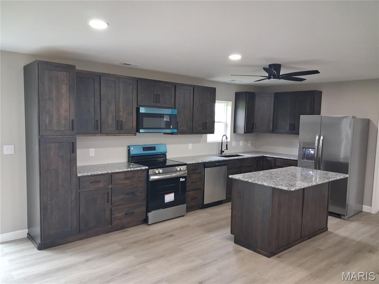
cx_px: 190
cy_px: 142
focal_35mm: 27
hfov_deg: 65.3
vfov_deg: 51.4
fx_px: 296
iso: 320
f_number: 1.8
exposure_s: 1/50
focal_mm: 4
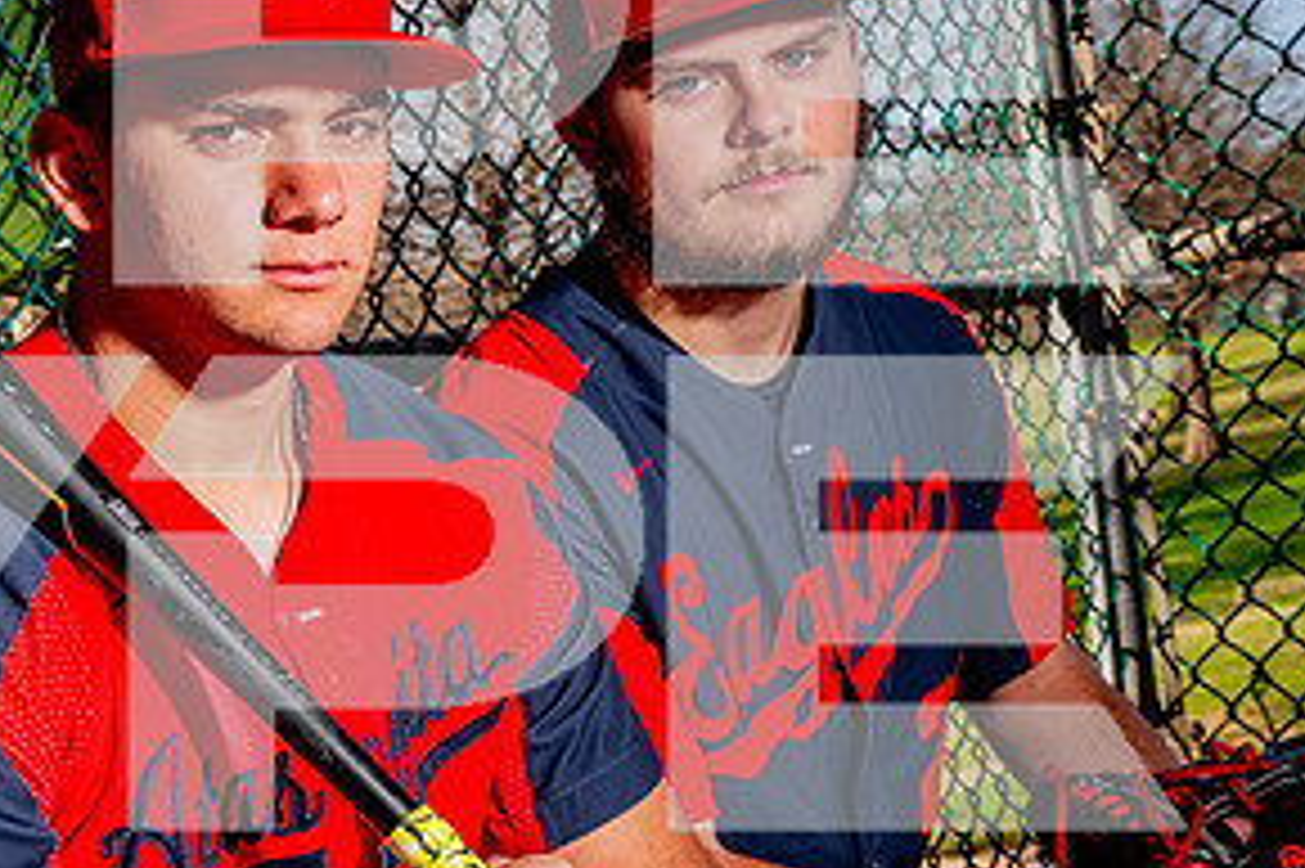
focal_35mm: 82
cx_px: 40
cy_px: 596
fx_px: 2971
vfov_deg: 16.6
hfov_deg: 23.8
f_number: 11
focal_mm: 41
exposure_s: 1/125
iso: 200
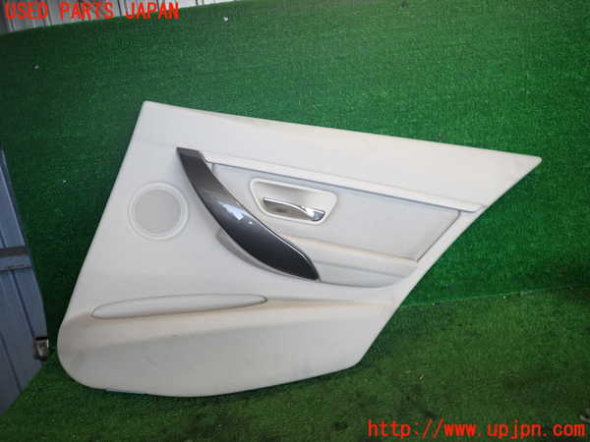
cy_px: 221
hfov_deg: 69.4
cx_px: 295
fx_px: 426
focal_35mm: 25
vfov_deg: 54.9
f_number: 2
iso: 200
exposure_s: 1/200
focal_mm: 4.5
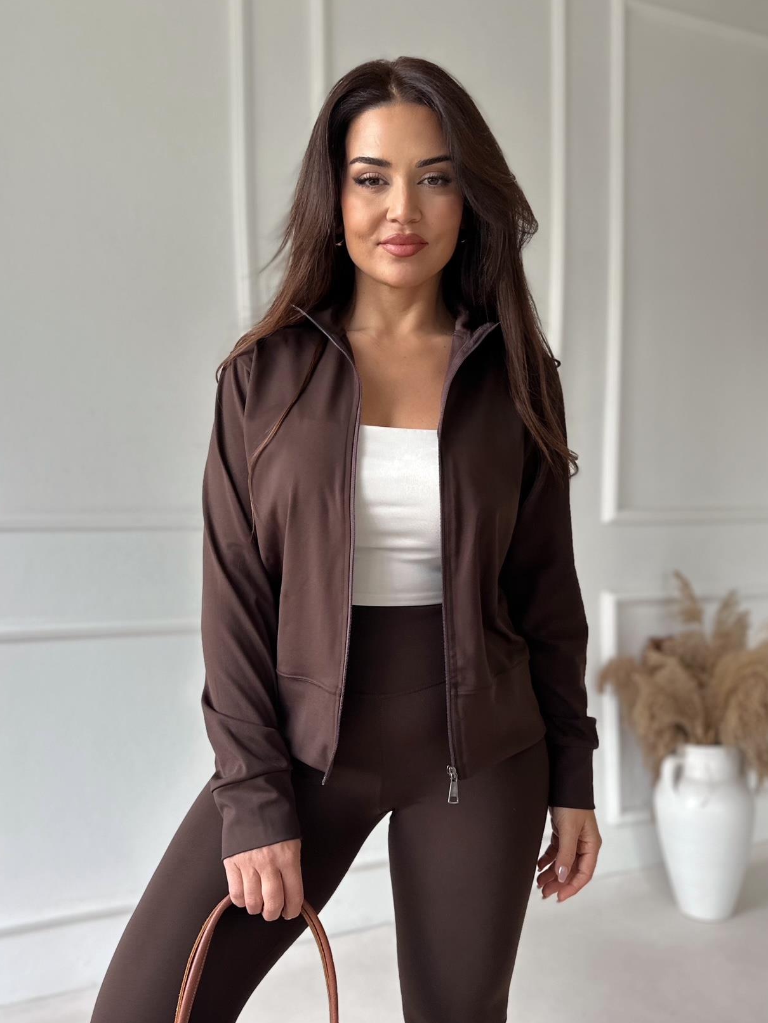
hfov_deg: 46.8
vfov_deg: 59.9
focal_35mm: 30
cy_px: 554
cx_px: 383
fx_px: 887
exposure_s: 1/121
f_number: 1.78
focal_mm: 6.86
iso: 200
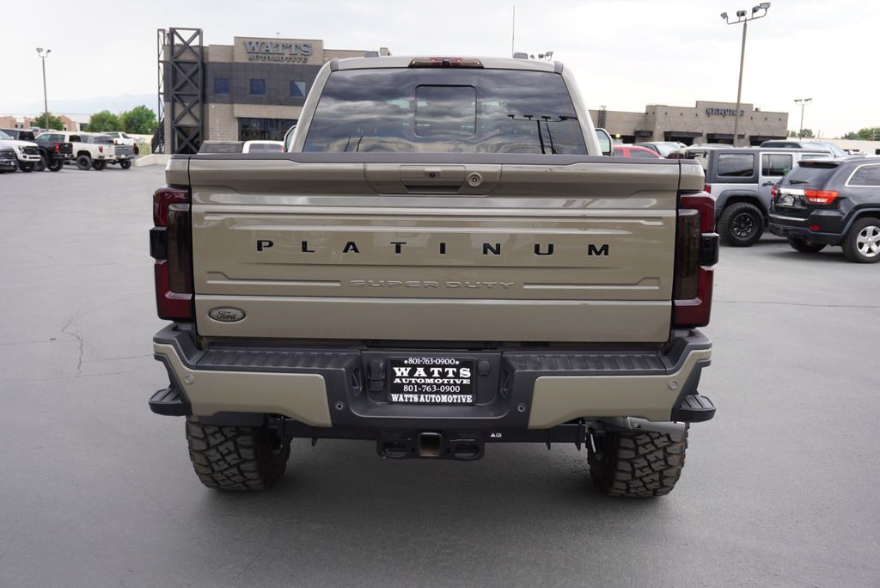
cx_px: 440
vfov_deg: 38.4
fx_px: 844
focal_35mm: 34
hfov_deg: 55.1
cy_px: 294
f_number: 5.6
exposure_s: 1/80
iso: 100
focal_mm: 23
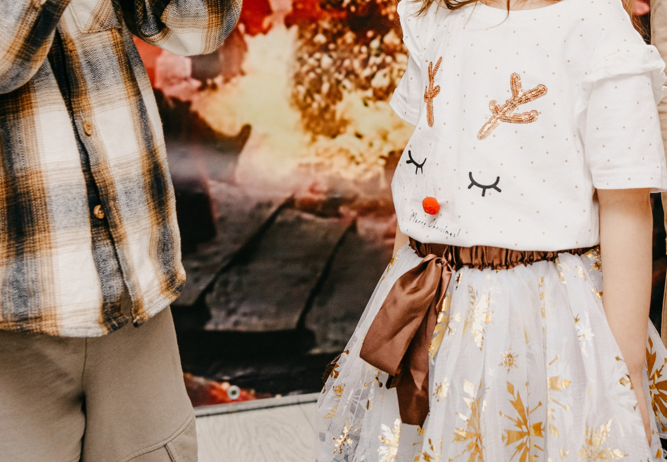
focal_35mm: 104
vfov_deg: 13.3
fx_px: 1951
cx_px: 529
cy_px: -32
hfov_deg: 19.2
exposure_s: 1/160
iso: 320
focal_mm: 45
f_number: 5
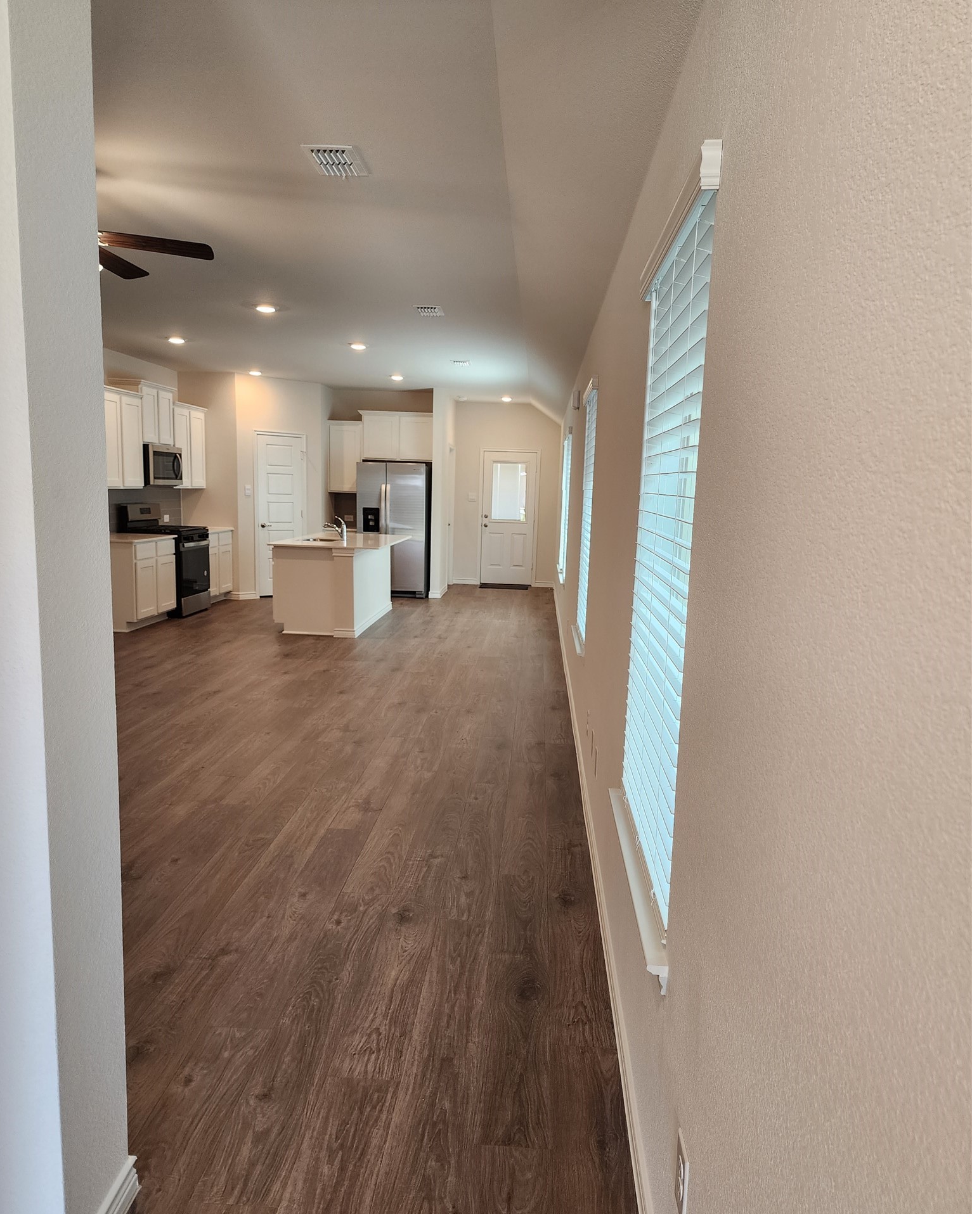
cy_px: 618
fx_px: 863
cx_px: 486
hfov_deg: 58.8
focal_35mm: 24
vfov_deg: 70.3
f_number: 1.8
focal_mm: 6.4
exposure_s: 1/120
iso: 160
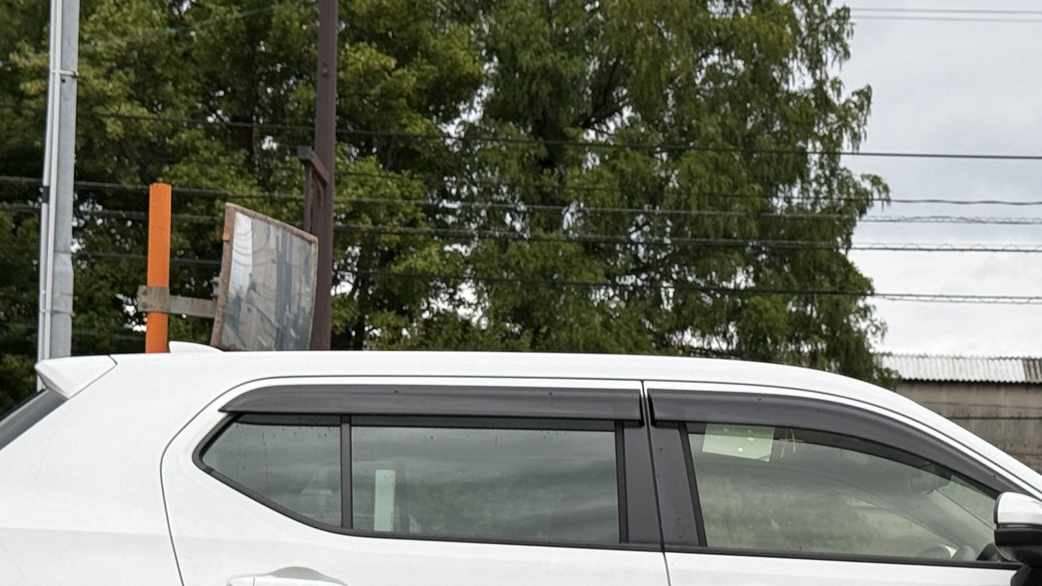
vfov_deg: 11.2
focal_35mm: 107
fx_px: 2956
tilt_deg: +2.3
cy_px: 653
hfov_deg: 19.9
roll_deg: -1.4
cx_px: 748
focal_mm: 6.76
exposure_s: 1/693
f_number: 1.78
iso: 64
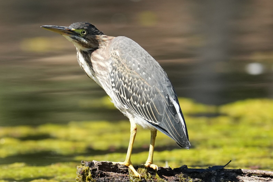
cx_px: 98
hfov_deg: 1.3
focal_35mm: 1638
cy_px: 97
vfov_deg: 0.8
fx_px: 12422
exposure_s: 1/1600
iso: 500
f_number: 4.5
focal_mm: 400
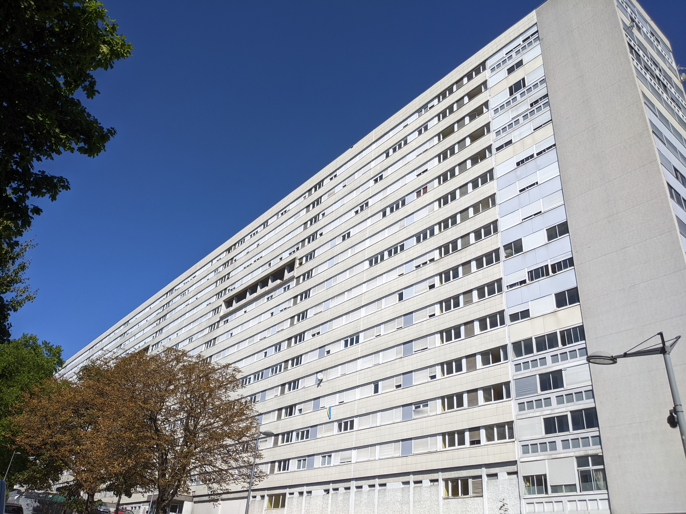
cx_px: 343
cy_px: 257
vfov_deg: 51.4
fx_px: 535
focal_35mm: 27
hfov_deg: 65.3
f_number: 1.8
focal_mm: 4.44
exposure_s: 1/4695
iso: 81
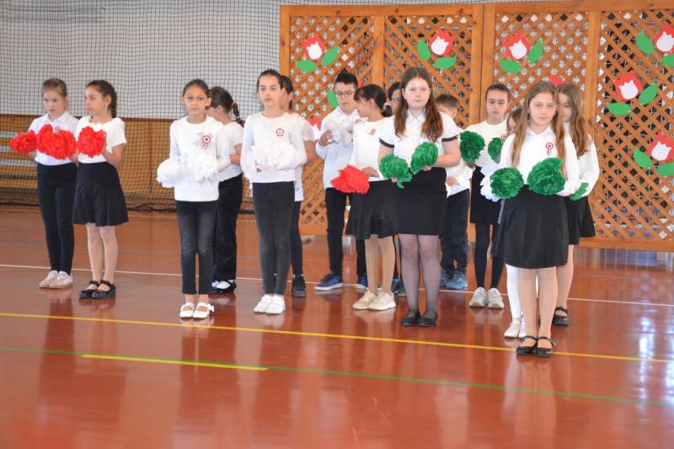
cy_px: 224
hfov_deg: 27.0
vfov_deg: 18.2
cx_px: 337
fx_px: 1404
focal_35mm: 75
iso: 2000
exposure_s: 1/60
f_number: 5
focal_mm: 50
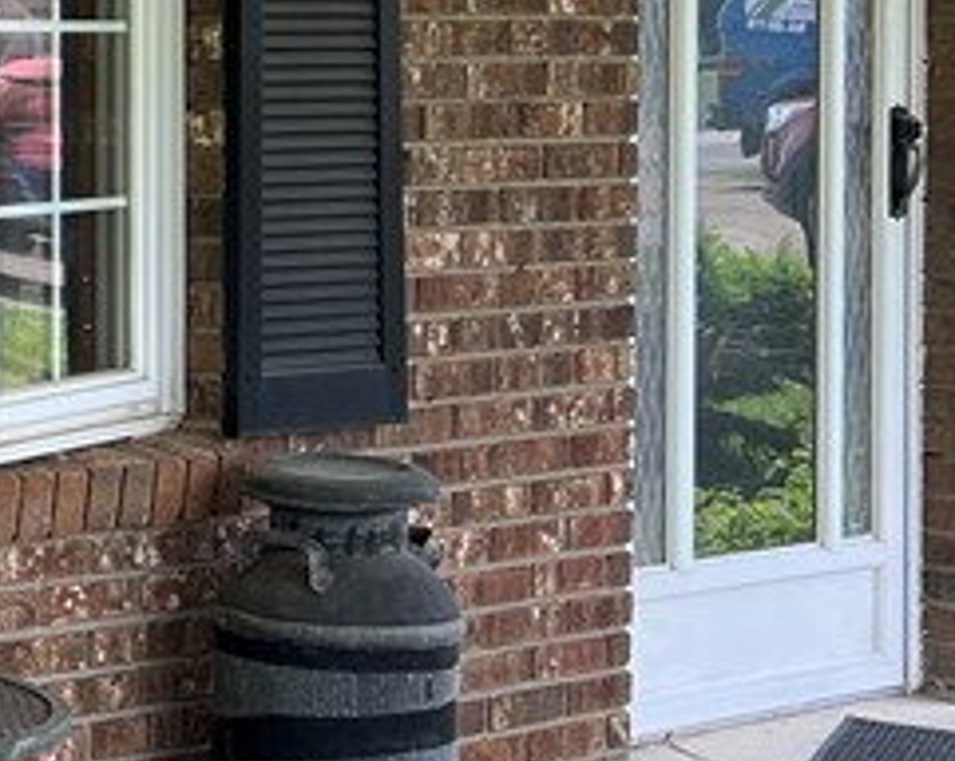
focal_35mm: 108
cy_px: 182
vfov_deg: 14.2
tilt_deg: -2.8
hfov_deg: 15.3
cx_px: -781
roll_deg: +0.6
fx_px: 3048
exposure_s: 1/482
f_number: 1.5
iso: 50
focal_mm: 5.7
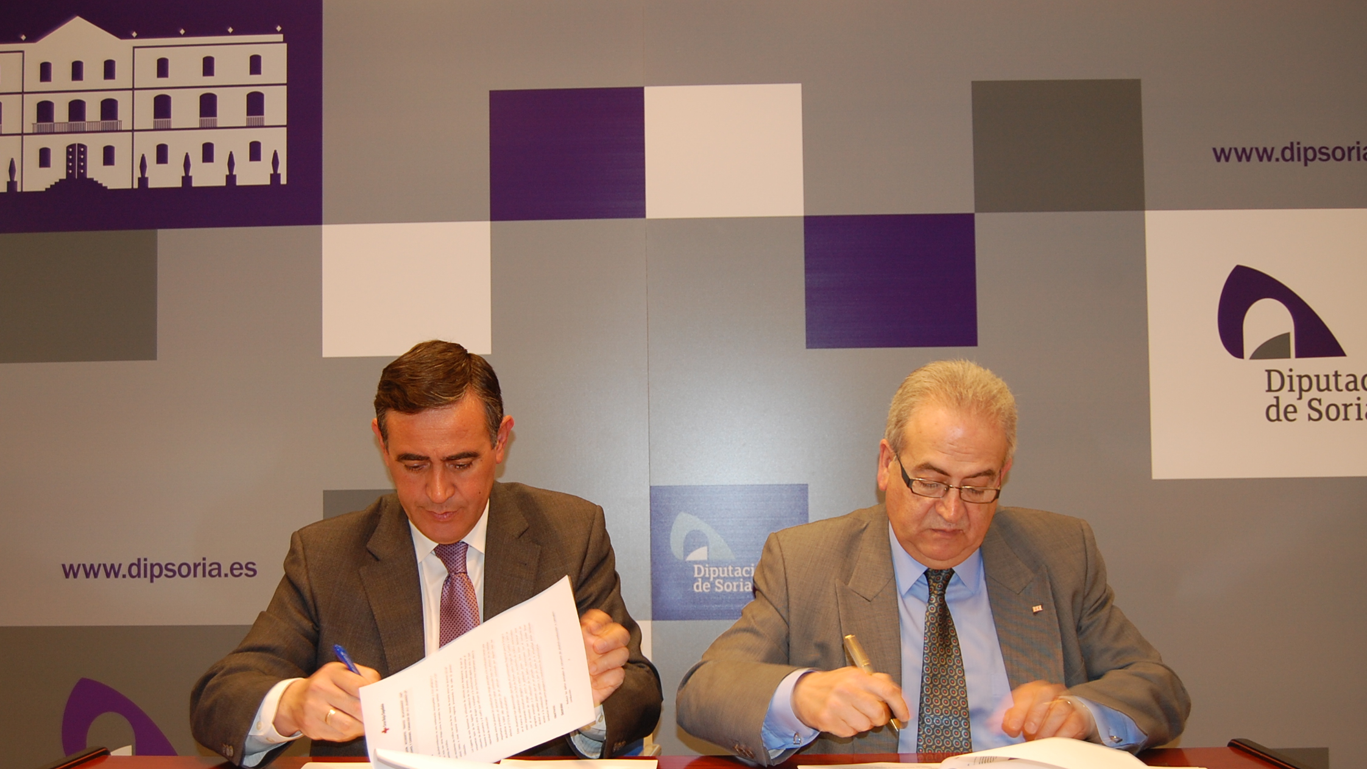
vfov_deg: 28.9
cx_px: 681
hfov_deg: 49.4
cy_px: 454
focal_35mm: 41
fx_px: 1486
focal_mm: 26
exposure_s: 1/60
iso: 400
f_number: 4
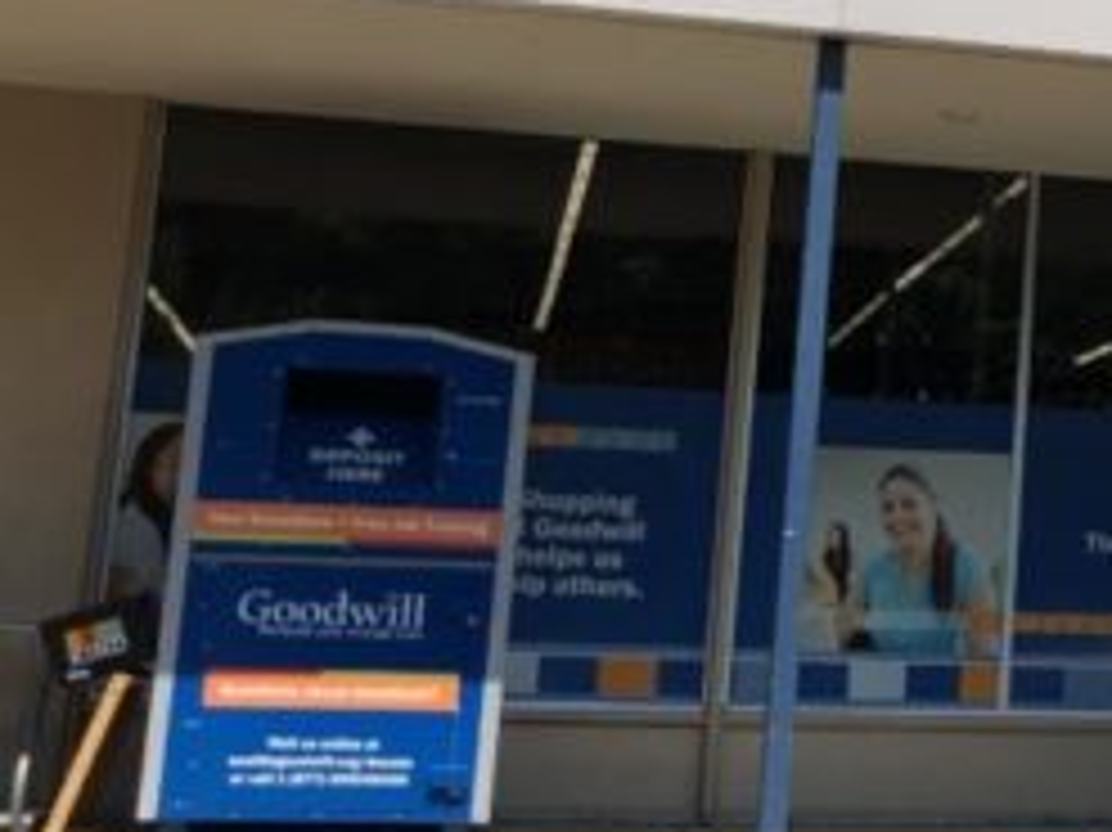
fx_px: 2793
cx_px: 1513
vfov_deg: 16.7
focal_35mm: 87
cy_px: 99
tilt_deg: +11.9
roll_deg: -1.4
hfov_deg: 20.3
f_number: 1.8
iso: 20
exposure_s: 1/2114
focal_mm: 3.99
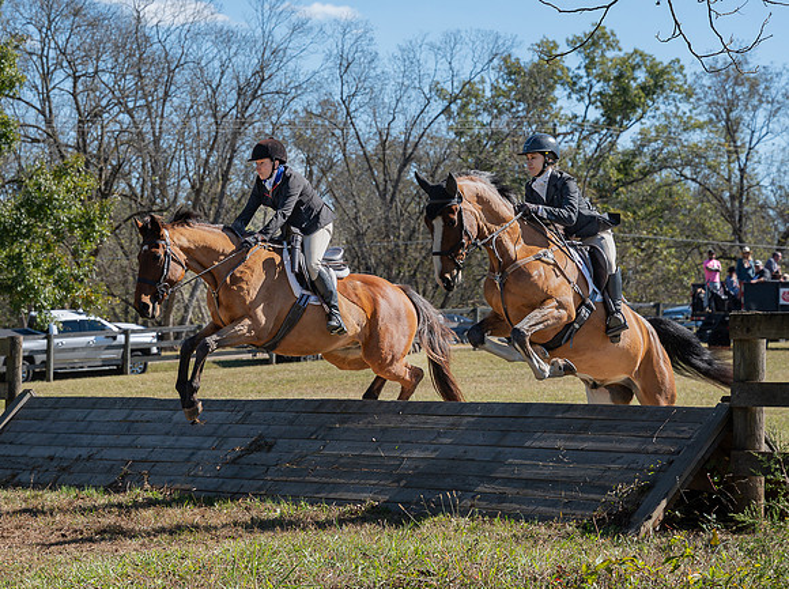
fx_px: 2225
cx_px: 307
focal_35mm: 98
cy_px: 230
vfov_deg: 15.1
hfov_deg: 20.1
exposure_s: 1/800
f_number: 5.6
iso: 200
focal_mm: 70
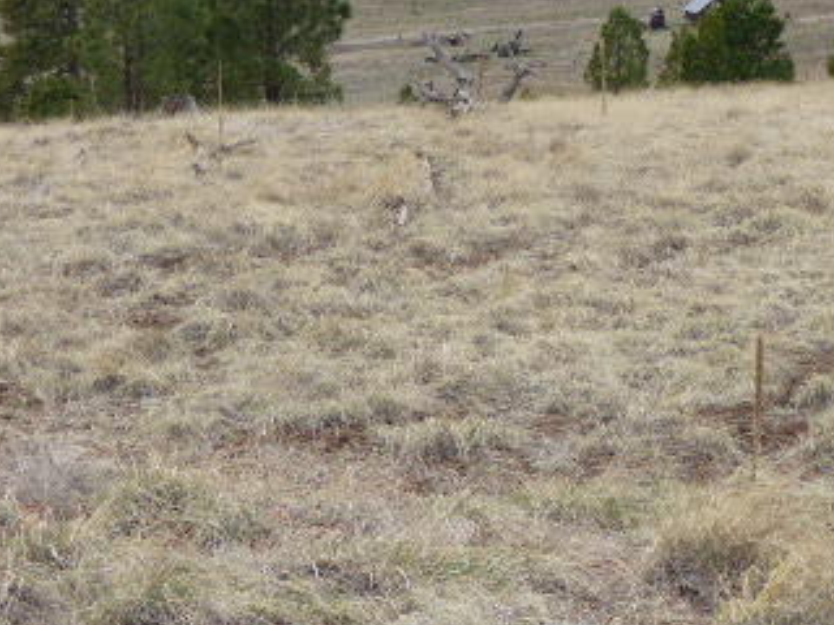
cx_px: 571
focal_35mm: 106
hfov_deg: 18.5
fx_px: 2554
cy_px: 185
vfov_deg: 13.9
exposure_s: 1/320
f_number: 3.9
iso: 100
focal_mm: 9.1
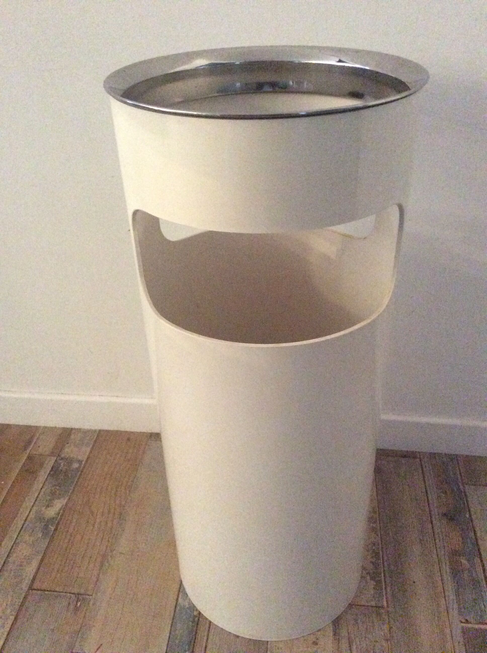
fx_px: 602
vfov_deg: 56.9
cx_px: 244
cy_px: 326
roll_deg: +1.9
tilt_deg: -33.6
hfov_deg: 44.1
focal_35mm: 32
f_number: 2.4
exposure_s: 1/17
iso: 640
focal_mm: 3.3
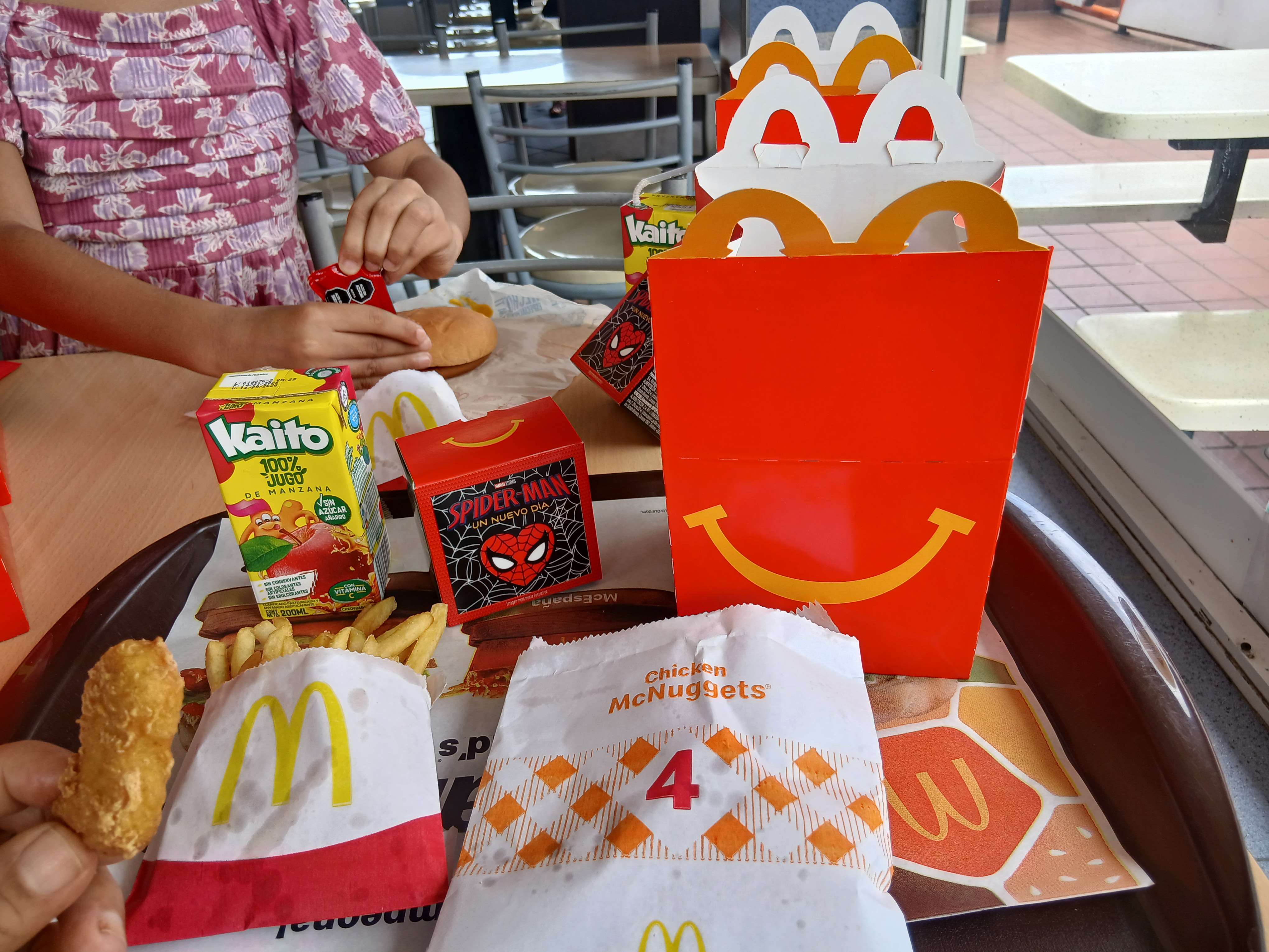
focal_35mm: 26
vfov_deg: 53.1
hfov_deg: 67.3
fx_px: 953
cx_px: 634
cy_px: 476
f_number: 1.8
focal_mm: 3.98
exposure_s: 1/120
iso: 25
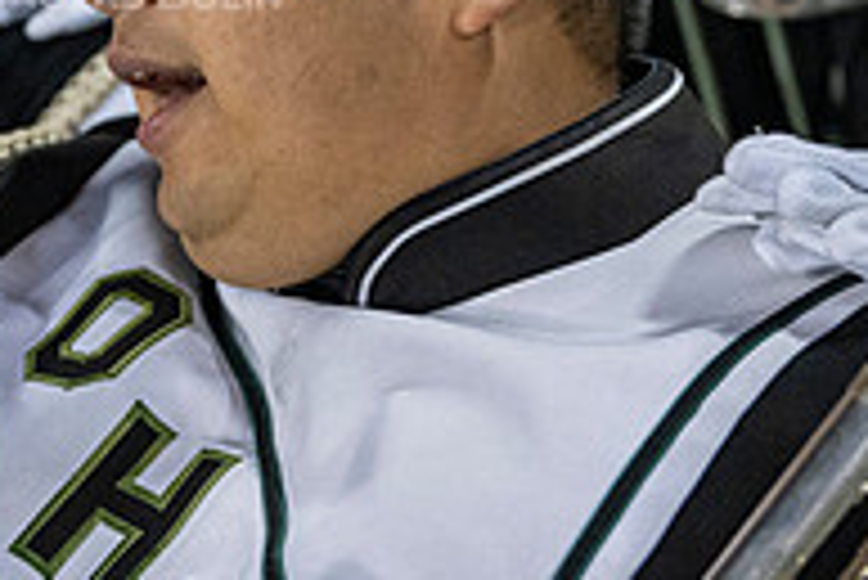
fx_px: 1810
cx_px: 94
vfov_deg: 17.0
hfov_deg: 26.1
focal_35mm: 75
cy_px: -205
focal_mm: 25
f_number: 3.2
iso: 2000
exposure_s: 1/500
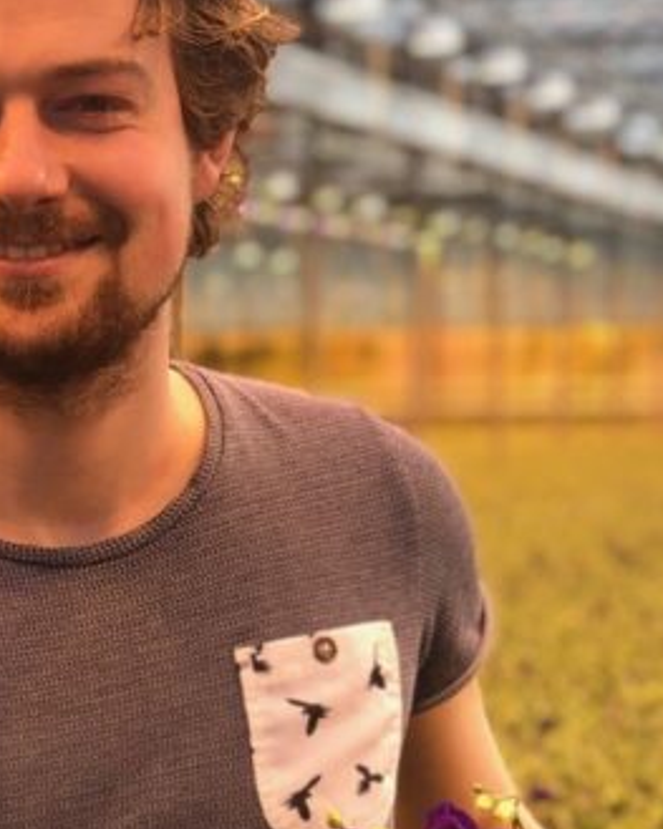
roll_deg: +0.3
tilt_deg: -9.1
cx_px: 98
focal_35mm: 158
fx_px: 3877
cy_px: 960
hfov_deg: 9.7
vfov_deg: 12.0
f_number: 2.4
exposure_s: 1/175
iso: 16
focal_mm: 6
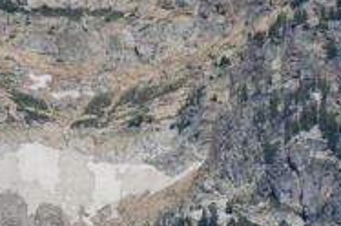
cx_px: 119
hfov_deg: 2.0
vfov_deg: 1.3
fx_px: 9702
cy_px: 283
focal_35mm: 1026
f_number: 5.6
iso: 200
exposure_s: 1/1600
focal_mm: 200
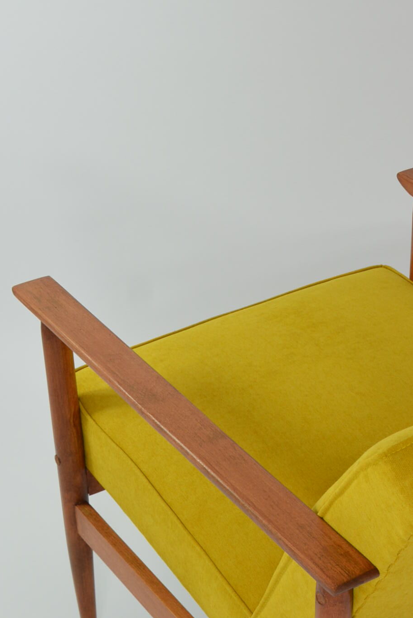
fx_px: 1357
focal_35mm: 79
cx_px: 398
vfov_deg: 25.4
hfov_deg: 17.0
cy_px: 453
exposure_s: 1/60
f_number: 7.1
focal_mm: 24
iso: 400
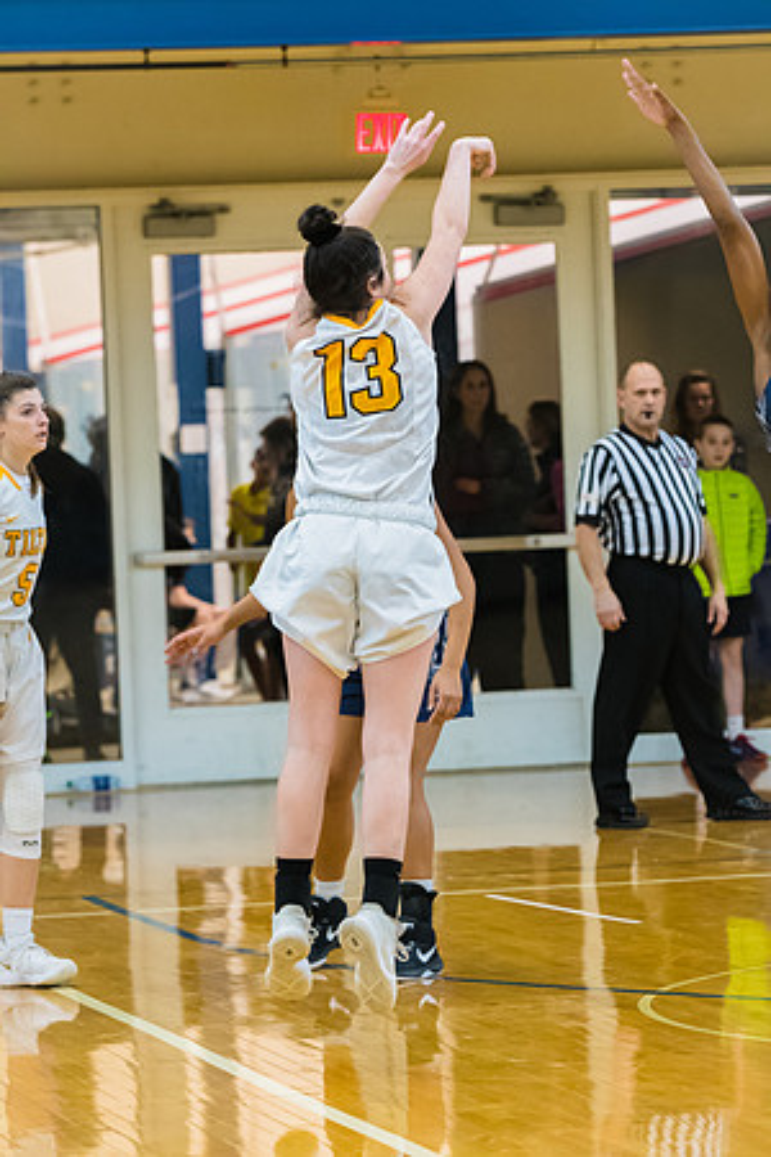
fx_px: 6264
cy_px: 578
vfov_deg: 10.5
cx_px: 386
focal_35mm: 195
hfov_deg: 7.0
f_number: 4
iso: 3200
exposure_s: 1/400
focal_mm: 130
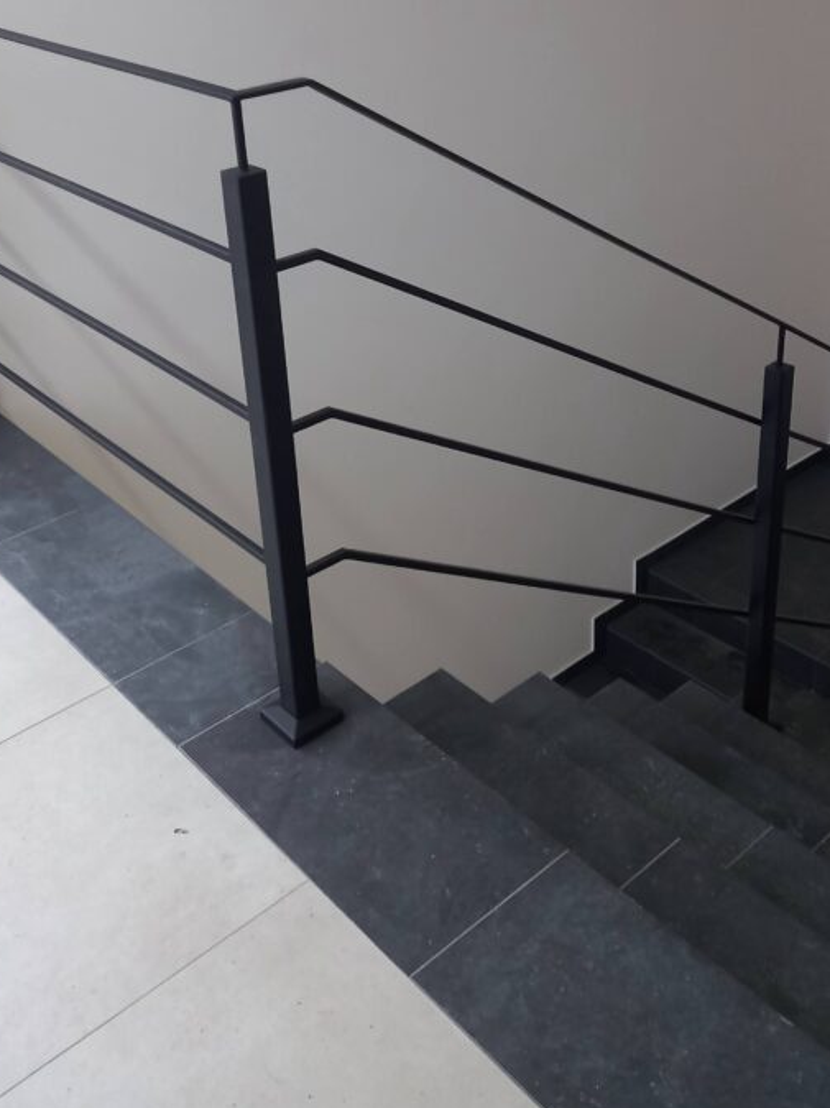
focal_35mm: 38
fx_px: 1216
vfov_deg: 47.9
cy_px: 340
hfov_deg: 37.7
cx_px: 422
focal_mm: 4.6
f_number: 2
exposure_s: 1/33
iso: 250
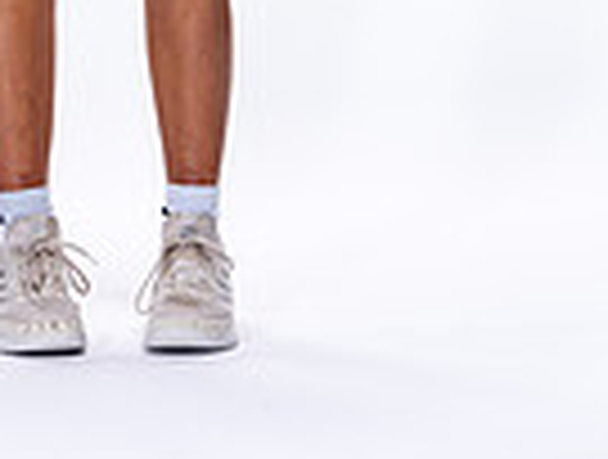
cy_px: -518
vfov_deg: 4.5
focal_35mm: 329
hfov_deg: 6.0
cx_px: 81
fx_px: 5794
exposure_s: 1/250
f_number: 5.6
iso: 400
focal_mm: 103
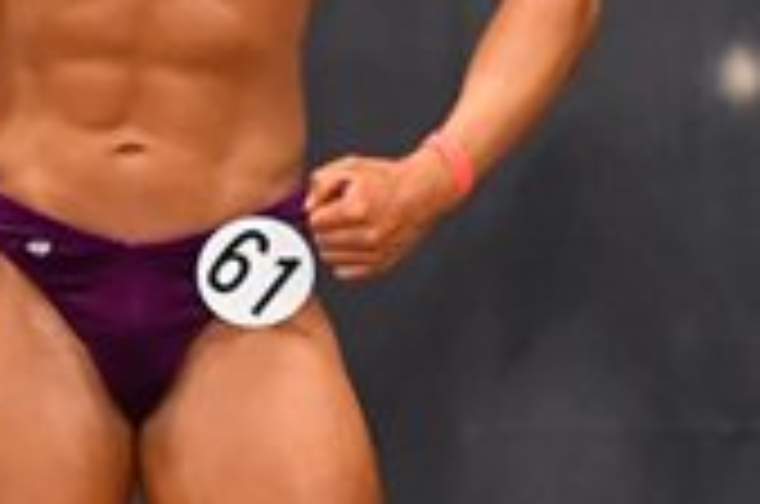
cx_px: 884
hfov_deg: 2.0
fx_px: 21788
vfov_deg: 1.3
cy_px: 346
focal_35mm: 1034
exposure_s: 1/400
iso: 6400
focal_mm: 150
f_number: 5.6
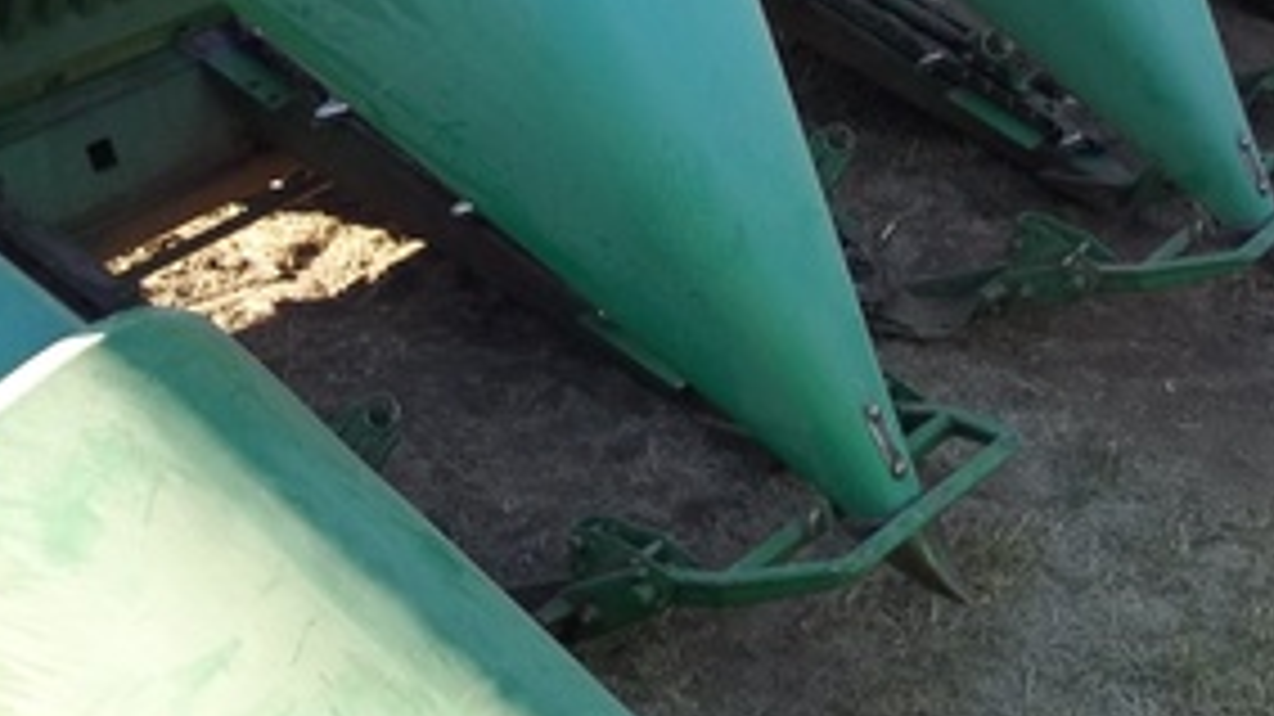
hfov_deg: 31.4
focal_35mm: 67
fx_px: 2263
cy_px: 68
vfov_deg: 17.7
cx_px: 662
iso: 64
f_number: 2.9
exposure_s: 1/160
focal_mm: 5.7
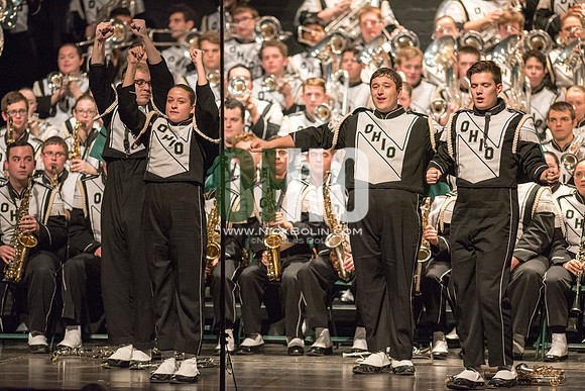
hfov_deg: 6.9
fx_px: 4876
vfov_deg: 4.6
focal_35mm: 300
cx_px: 292
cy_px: 196
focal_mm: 300
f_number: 2.8
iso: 4000
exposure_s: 1/500
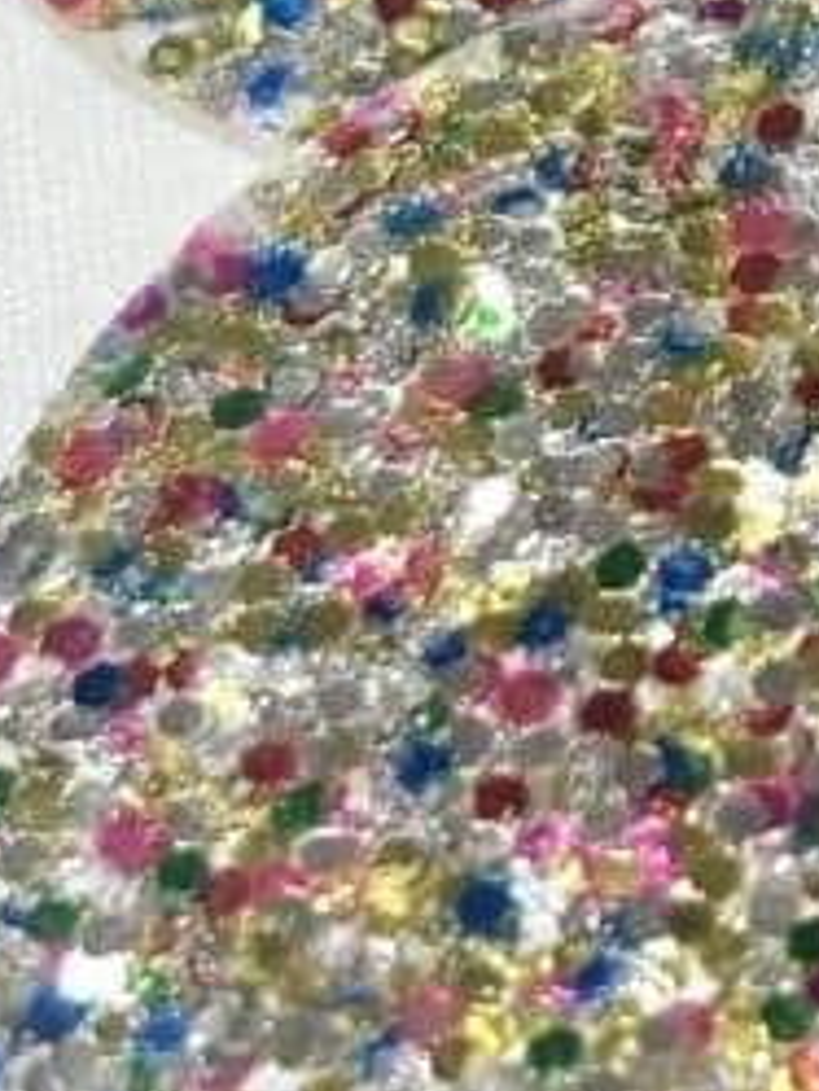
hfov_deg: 6.8
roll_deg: +14.2
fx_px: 6745
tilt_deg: -44.9
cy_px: -276
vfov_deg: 9.1
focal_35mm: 214
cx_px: 1266
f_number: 1.6
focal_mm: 5.96
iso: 32
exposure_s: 1/205
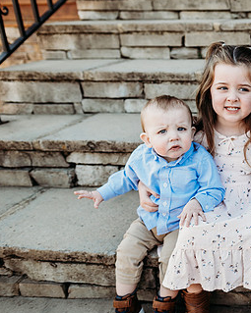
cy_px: 156
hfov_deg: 31.8
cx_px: 282
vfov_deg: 44.8
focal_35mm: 41
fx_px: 381
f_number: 2.8
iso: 250
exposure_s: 1/320
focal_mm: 24
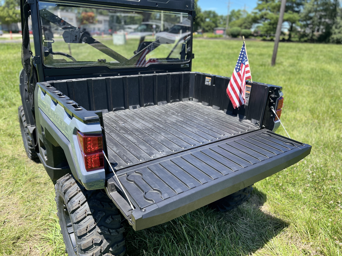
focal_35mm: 26
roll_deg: -0.8
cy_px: 128
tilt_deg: -20.7
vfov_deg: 53.1
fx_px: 257
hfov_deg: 67.3
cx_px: 171
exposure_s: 1/1344
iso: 50
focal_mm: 5.7
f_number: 1.5
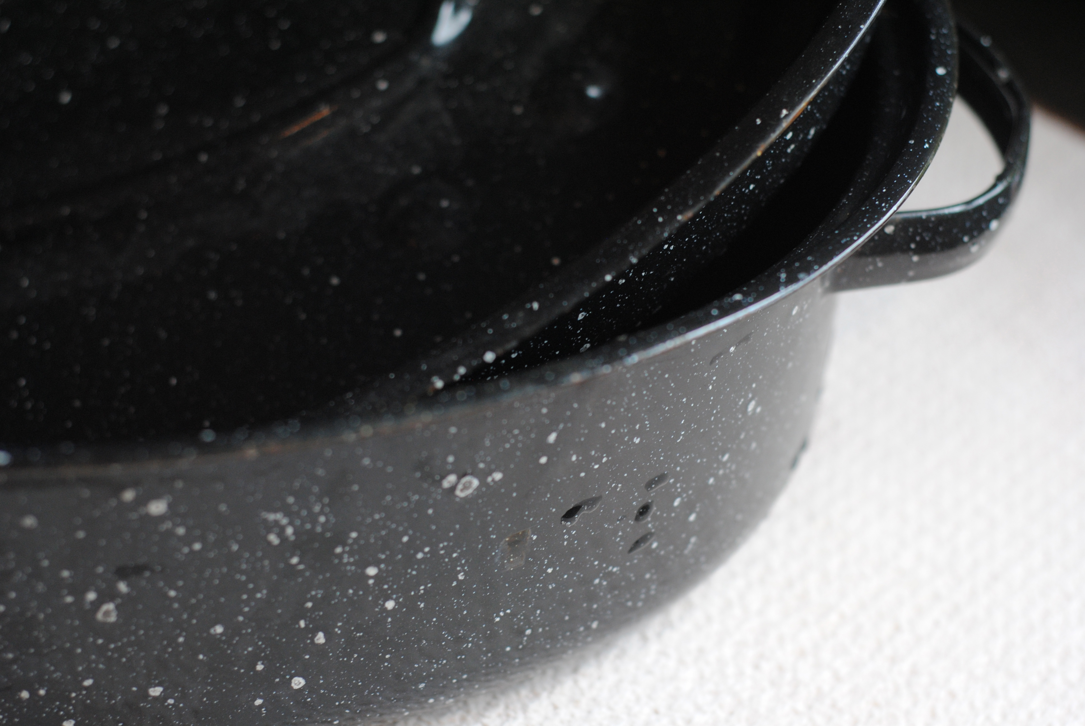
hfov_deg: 27.0
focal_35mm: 75
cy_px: 363
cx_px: 542
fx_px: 2263
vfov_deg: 18.2
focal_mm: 50
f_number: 2.8
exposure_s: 1/30
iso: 400
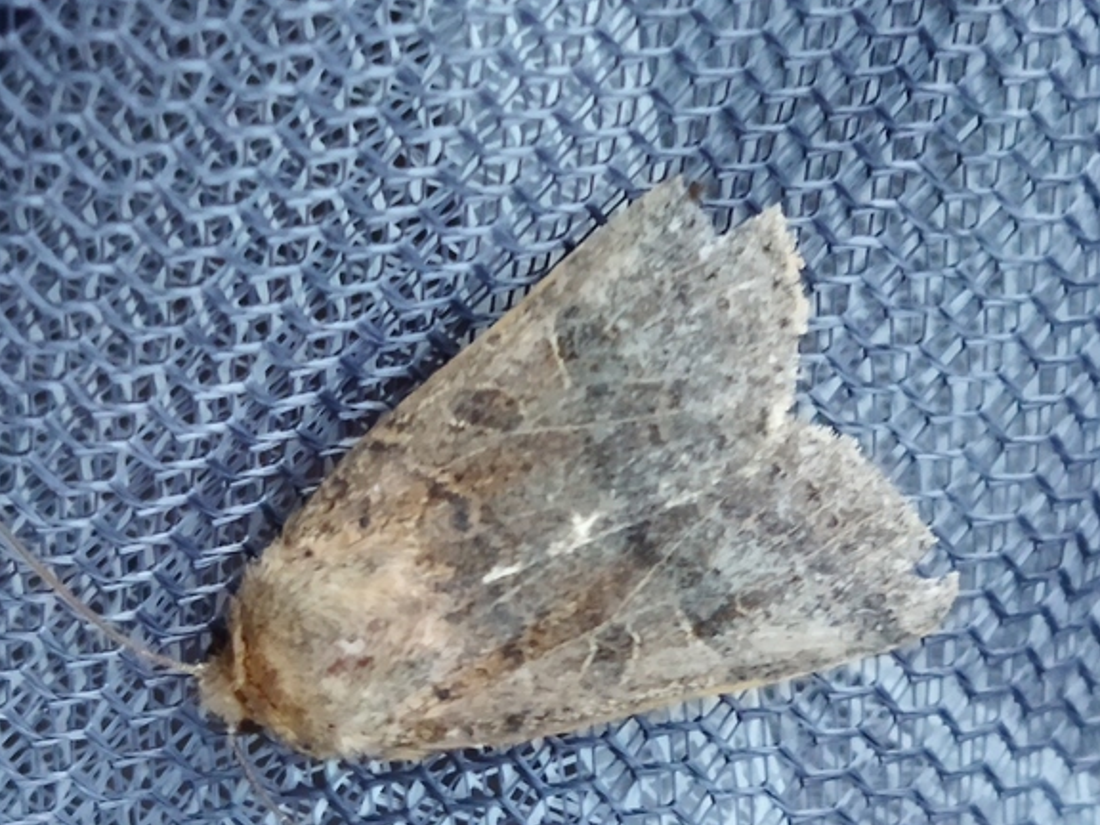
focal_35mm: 40
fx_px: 1271
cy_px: 338
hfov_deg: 46.6
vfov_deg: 35.9
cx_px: 648
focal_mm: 4.71
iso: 269
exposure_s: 1/50
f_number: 1.79
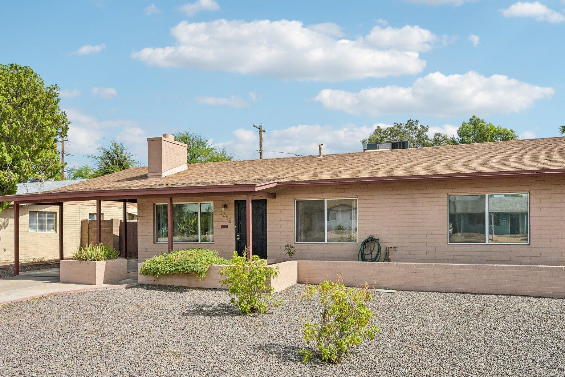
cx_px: 306
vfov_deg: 50.8
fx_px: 392
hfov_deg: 71.4
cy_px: 233
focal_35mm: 25
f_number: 8
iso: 640
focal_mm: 19
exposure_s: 1/1600
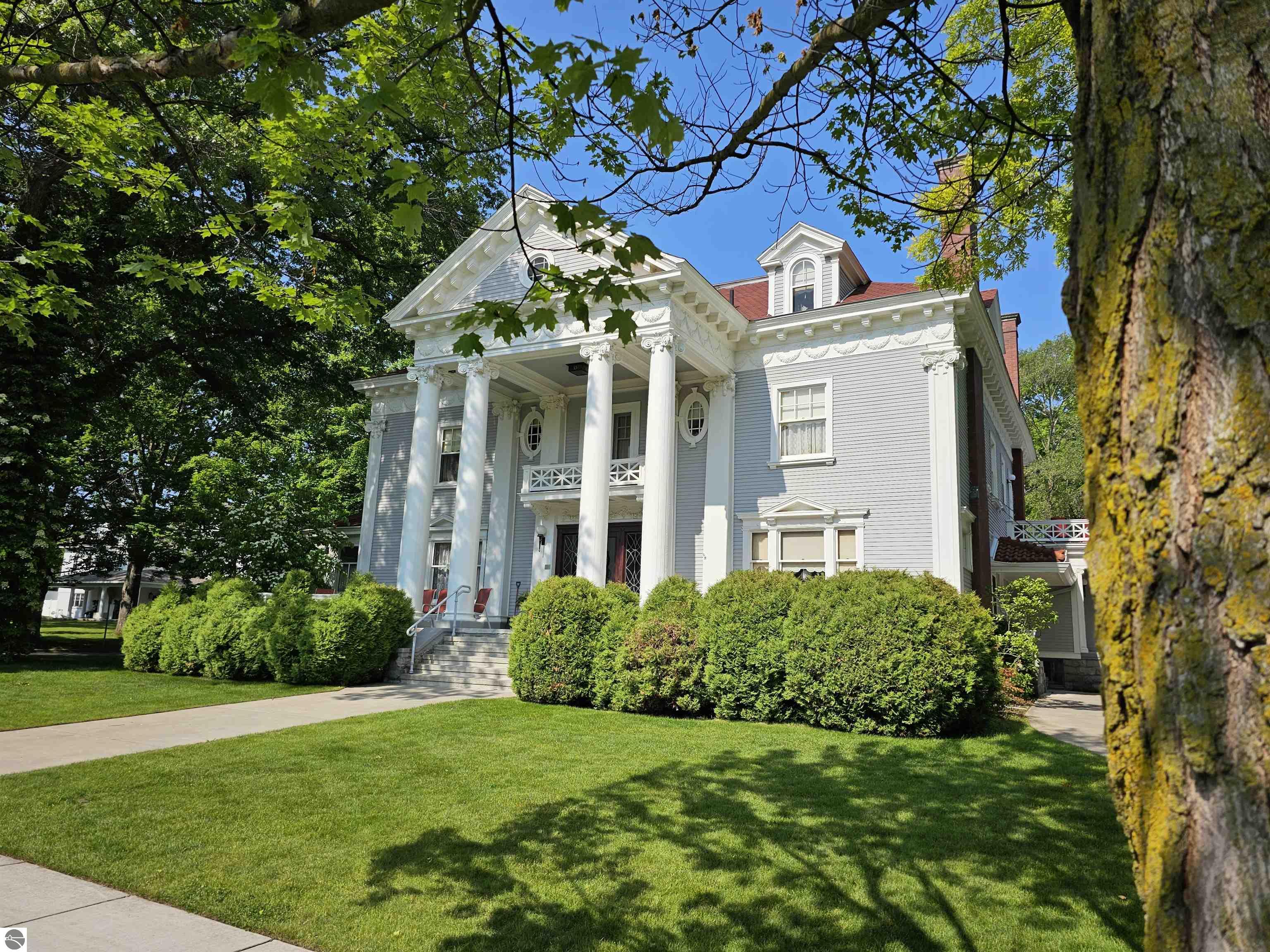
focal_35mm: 23
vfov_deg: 58.9
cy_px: 476
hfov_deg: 73.9
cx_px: 635
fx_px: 844
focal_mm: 6.3
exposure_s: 1/909
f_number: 1.7
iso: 10
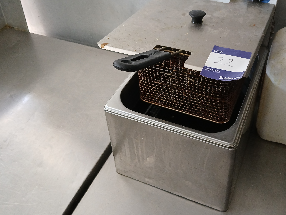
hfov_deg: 47.5
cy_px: 73
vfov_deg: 36.5
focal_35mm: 39
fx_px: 322
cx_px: 176
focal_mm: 3.98
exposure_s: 1/50
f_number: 1.8
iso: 160
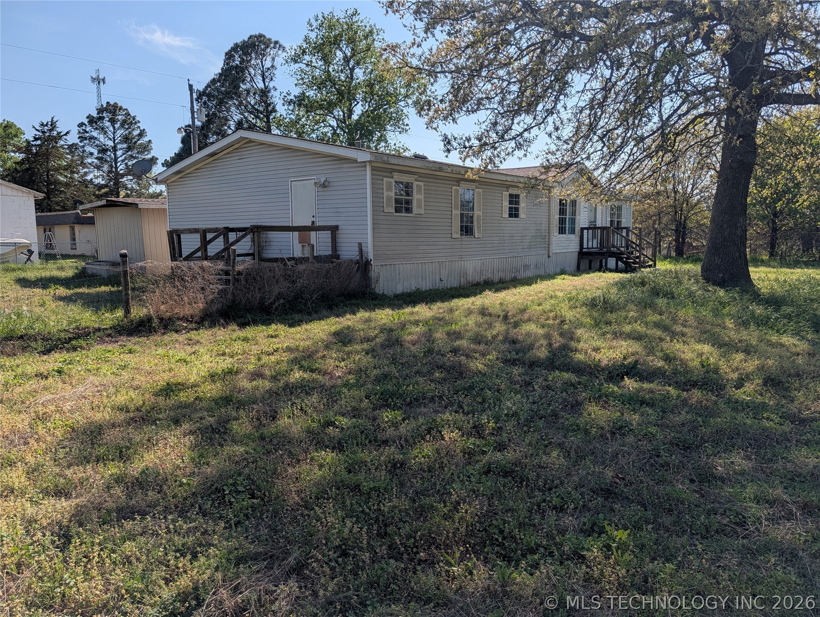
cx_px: 410
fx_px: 569
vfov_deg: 56.9
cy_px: 308
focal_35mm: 24
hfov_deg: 71.5
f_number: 1.68
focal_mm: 6.9
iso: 22
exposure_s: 1/1517
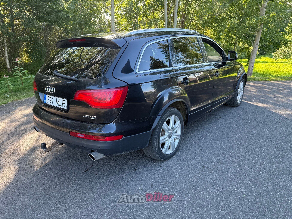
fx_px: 202
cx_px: 146
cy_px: 110
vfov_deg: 56.8
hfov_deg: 71.6
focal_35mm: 24
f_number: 1.78
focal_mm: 6.76
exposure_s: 1/225
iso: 100
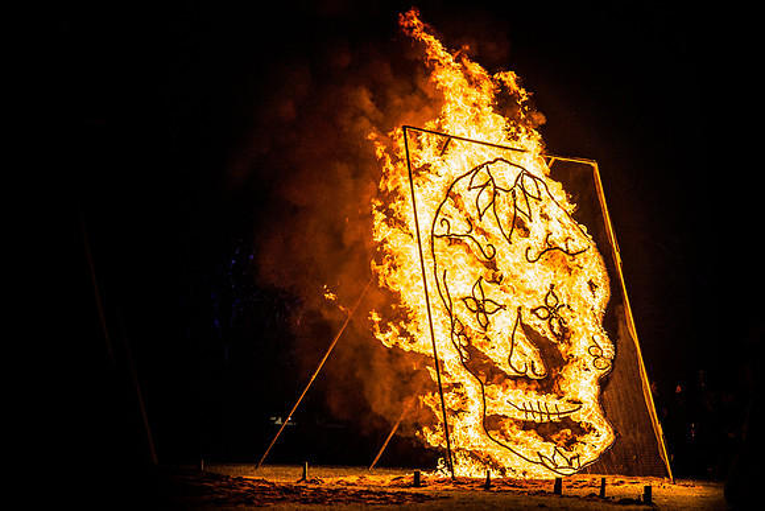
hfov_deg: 19.5
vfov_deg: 13.0
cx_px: 382
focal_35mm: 105
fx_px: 2232
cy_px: 256
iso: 100
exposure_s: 1/500
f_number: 4
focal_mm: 105
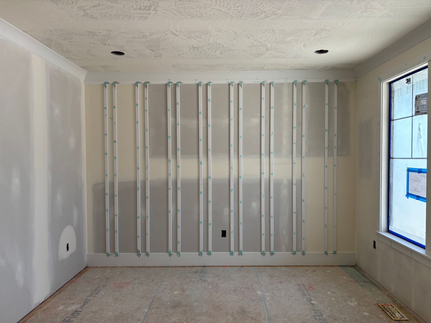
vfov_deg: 51.3
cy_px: 168
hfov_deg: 65.3
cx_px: 222
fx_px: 336
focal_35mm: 27
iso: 50
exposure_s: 1/207
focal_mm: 5.96
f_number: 1.6
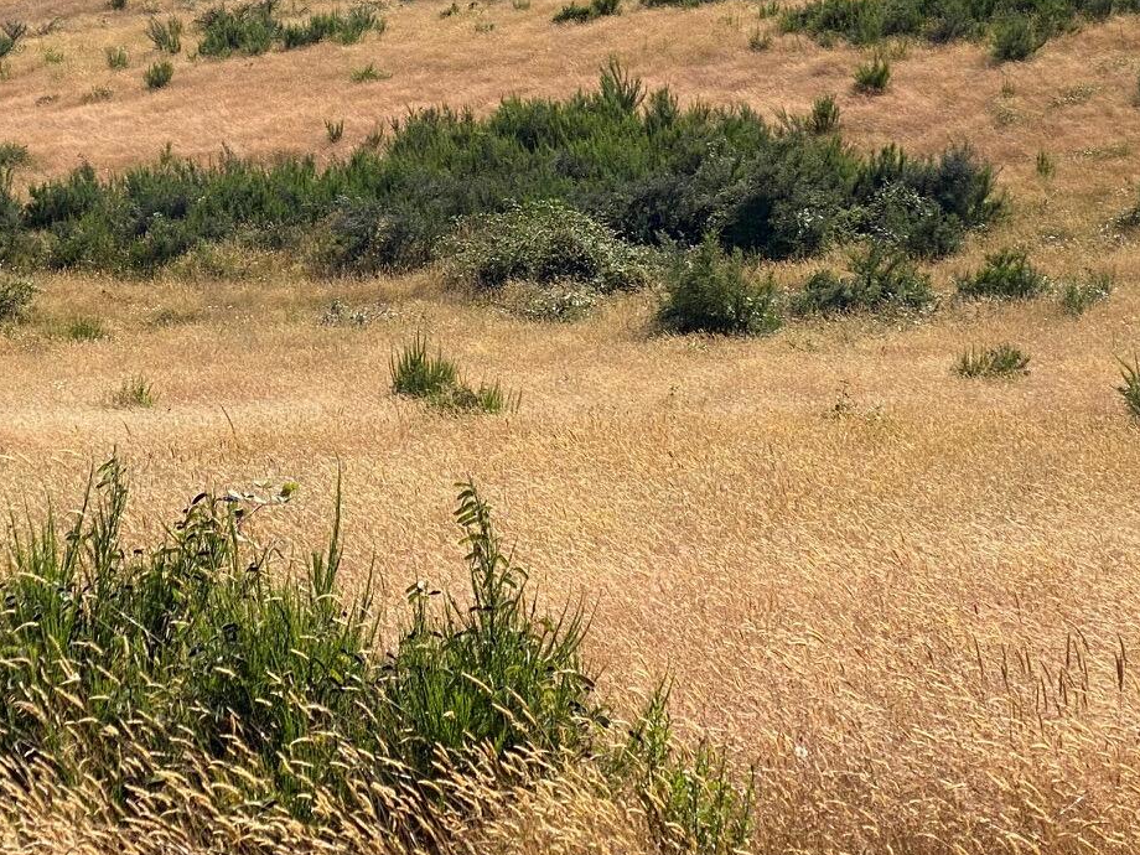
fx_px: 3754
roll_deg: +0.4
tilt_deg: -6.2
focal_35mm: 114
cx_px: 509
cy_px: 180
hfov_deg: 17.3
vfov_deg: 12.9
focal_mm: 6
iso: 20
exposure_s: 1/2083
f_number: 2
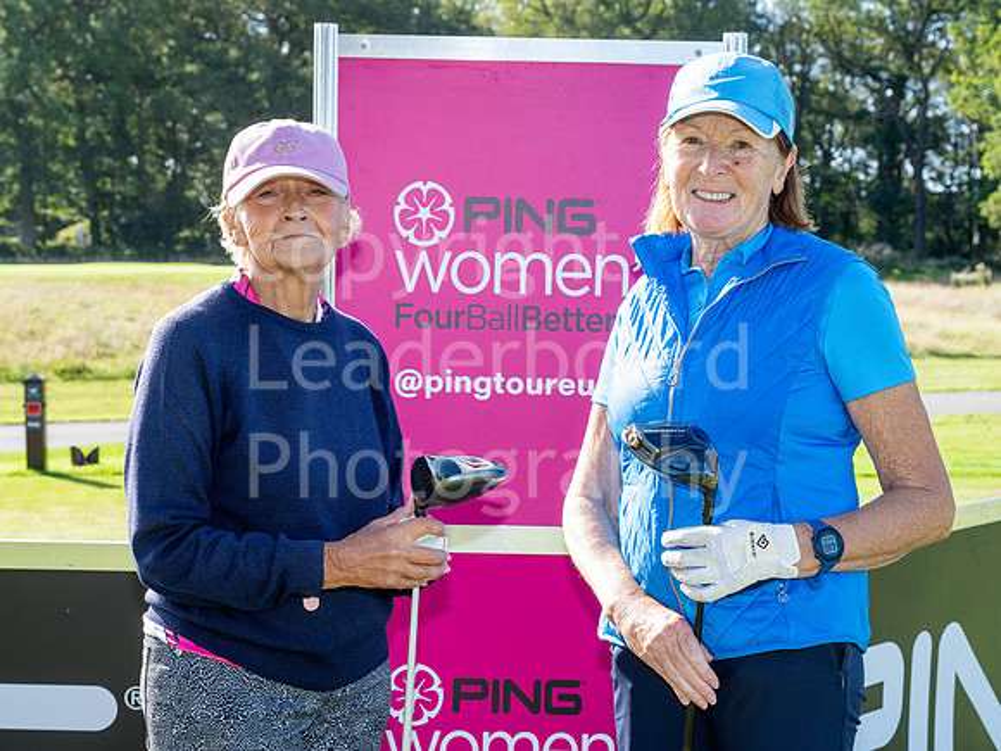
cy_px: 376
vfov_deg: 25.1
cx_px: 500
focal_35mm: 58
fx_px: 1689
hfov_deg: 33.0
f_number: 8
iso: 320
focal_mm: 54
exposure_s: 1/200
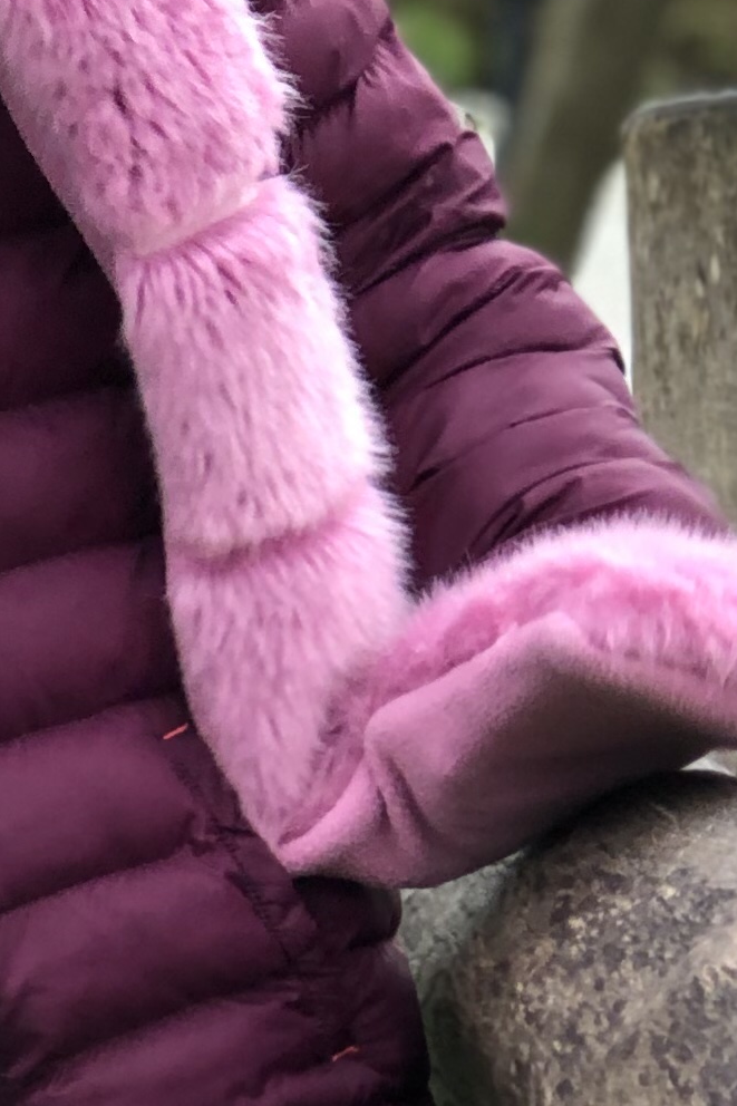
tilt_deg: -4.0
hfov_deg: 5.7
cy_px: 1071
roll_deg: +0.1
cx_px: -279
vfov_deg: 8.5
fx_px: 7403
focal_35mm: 241
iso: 25
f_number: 2.8
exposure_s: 1/30
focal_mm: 6.6
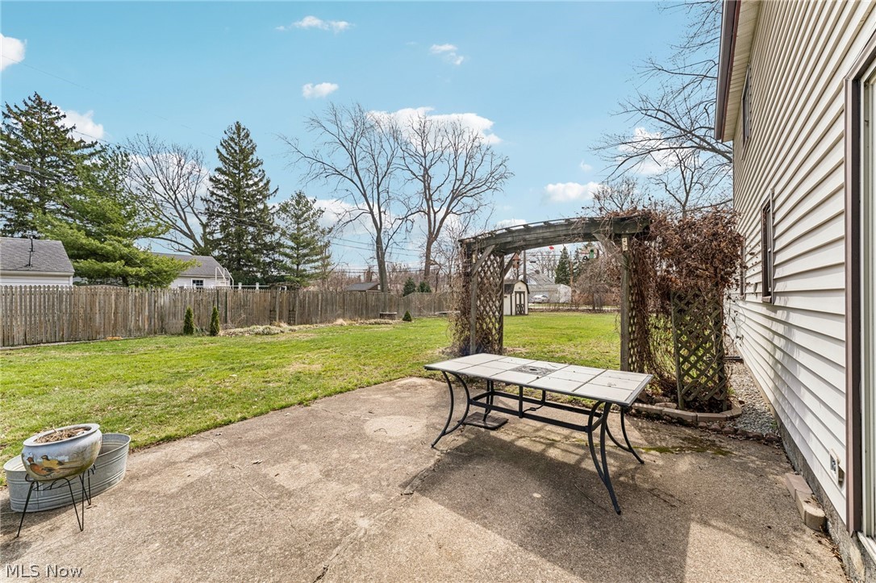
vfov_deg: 81.2
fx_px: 340
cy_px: 292
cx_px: 438
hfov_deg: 104.3
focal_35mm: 14
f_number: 8
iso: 200
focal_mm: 14
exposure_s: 1/500
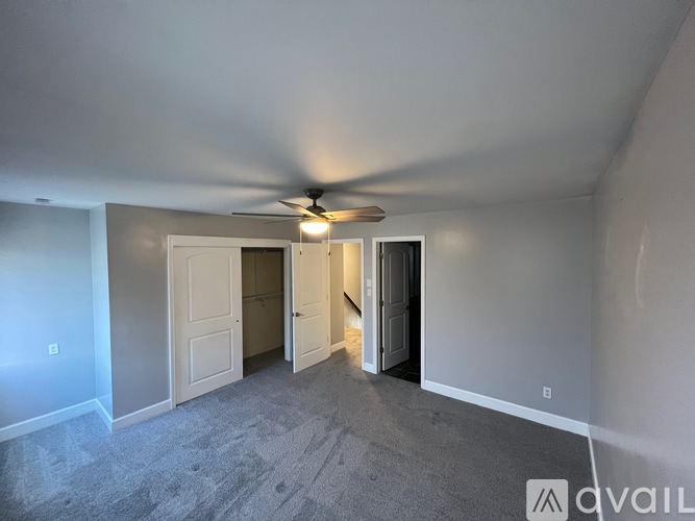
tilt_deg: -2.9
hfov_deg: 106.2
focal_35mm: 13
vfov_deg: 89.9
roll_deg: +0.4
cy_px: 260
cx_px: 348
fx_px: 261
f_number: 1.8
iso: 320
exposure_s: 1/60
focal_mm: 1.57
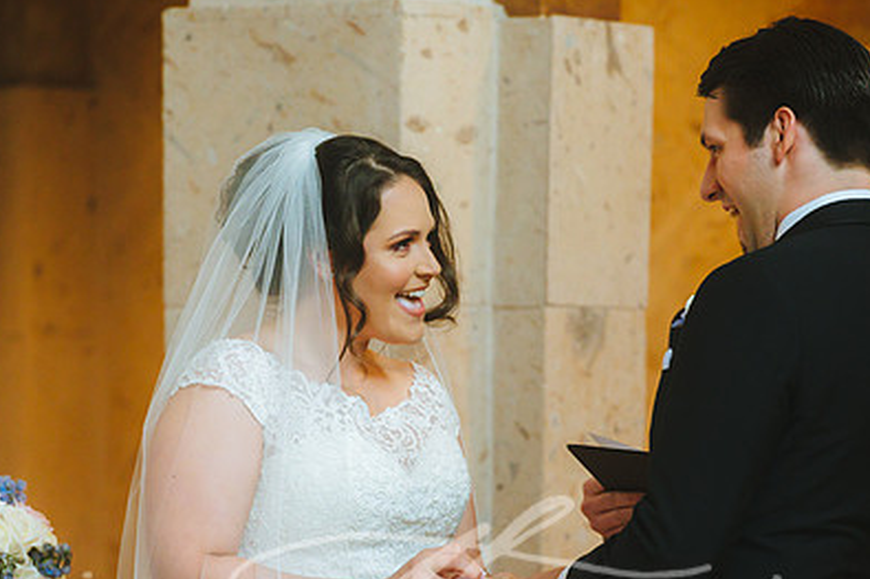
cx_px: 447
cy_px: 372
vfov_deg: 4.7
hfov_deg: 7.0
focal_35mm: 294
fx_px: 7102
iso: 4000
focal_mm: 200
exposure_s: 1/160
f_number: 2.8
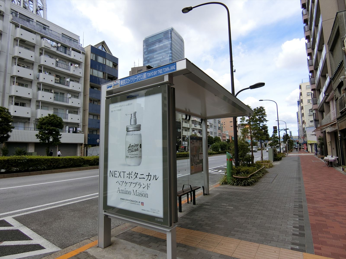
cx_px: 173
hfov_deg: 84.7
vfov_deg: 68.7
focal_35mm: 19
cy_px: 130
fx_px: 190
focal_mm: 4.06
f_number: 6.9
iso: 80
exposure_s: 1/160
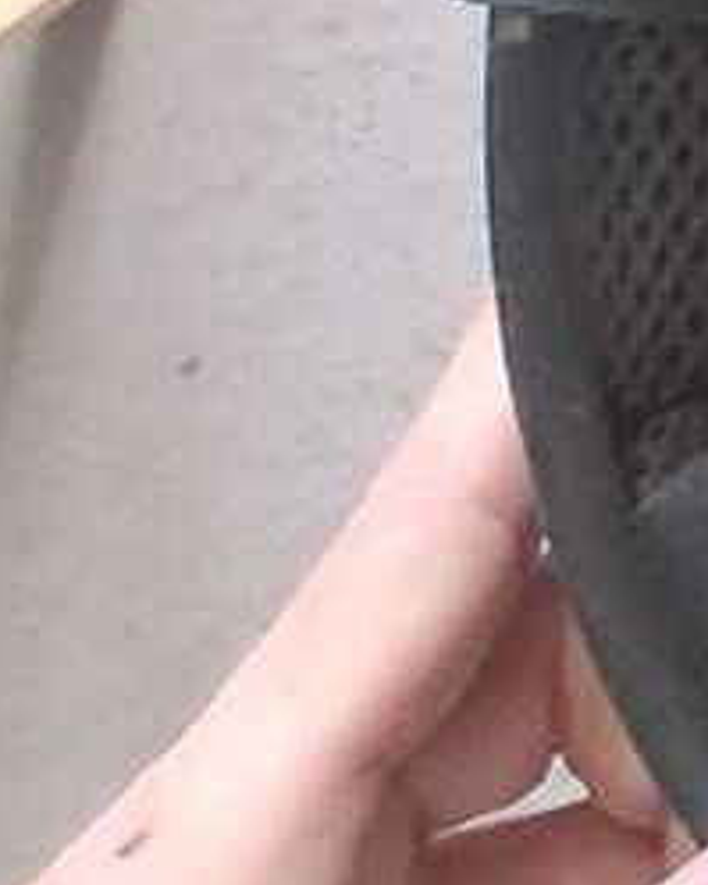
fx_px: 2333
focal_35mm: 89
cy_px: -318
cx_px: 1590
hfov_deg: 13.6
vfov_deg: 19.5
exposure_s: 1/40
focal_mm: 1.4
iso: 500
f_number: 2.2
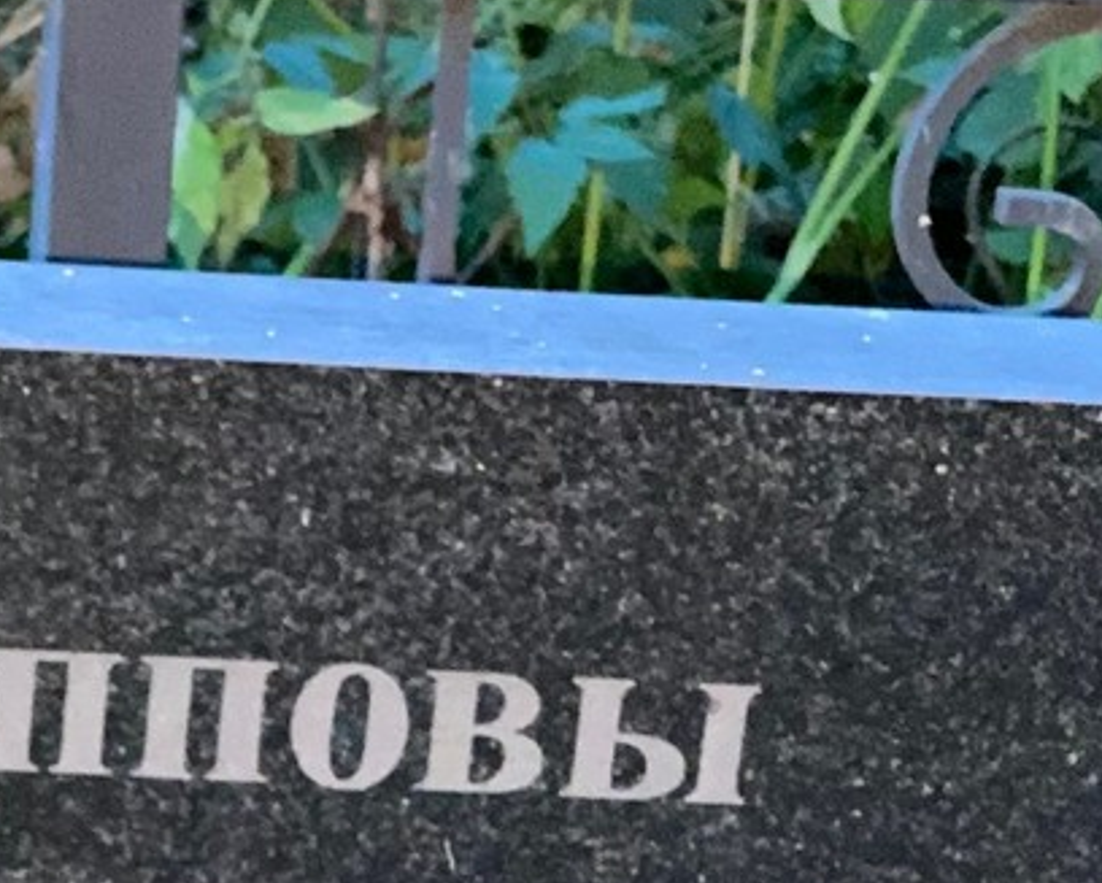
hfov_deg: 10.6
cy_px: 1423
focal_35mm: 179
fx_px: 5842
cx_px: -124
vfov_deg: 8.4
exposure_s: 1/16
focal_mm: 6
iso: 640
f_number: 2
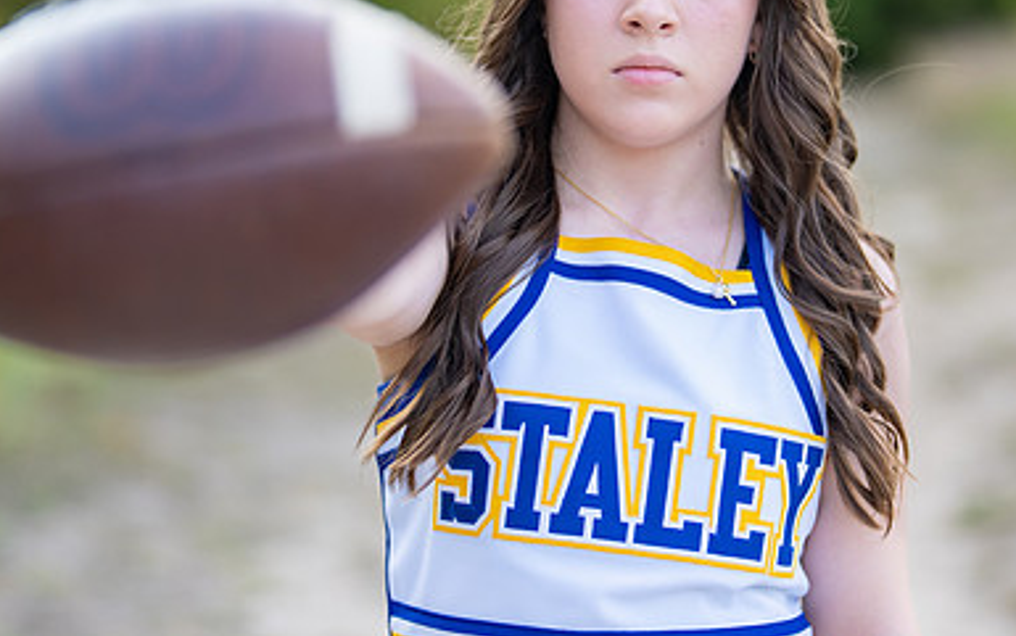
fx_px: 2604
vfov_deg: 13.9
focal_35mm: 94
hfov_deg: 22.0
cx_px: 660
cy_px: 177
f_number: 1.2
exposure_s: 1/800
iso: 100
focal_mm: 50
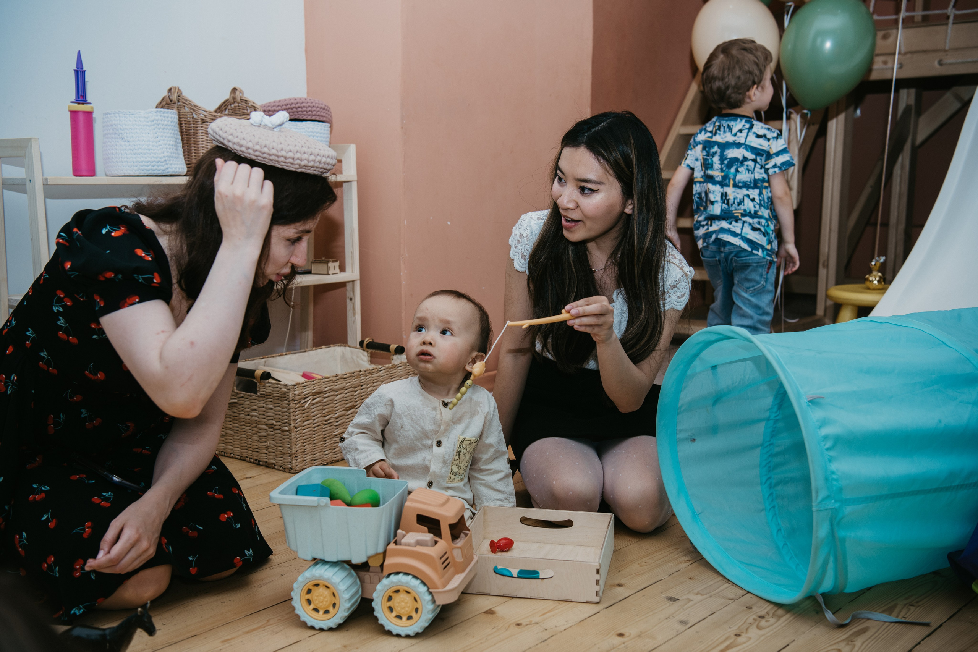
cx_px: 489
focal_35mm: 42
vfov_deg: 31.9
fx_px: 1141
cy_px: 326
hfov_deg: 46.4
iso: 100
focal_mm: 42
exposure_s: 1/160
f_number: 4
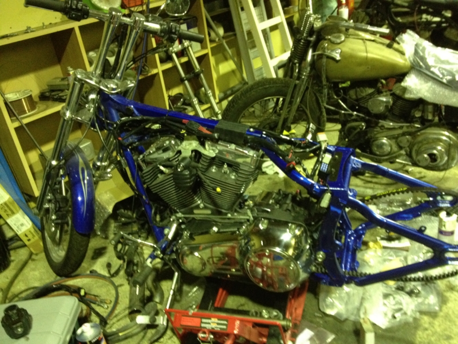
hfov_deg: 52.6
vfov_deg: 40.7
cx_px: 229
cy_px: 172
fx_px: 463
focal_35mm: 35
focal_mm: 4.28
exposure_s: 1/17
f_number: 2.4
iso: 400
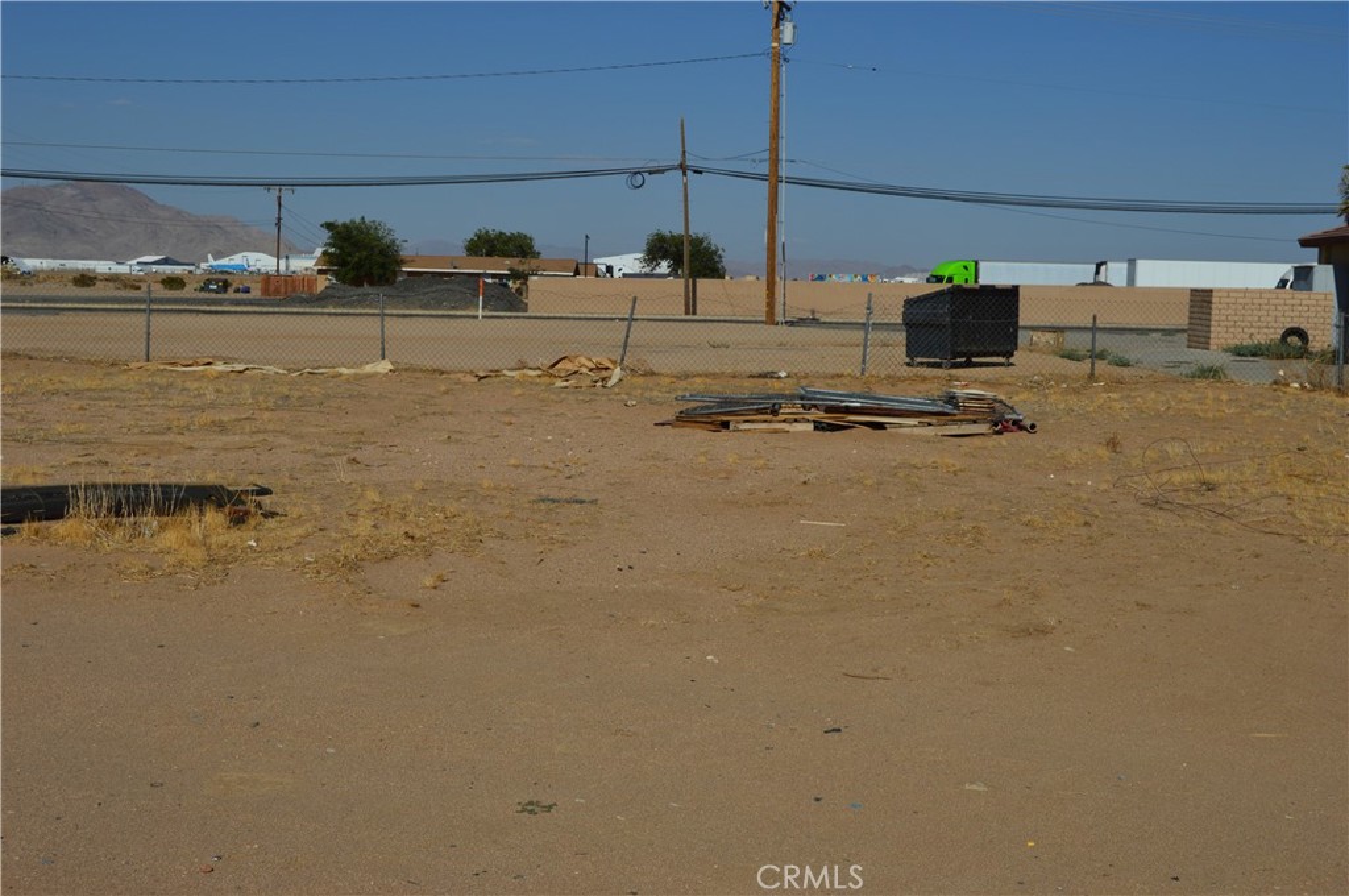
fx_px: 1796
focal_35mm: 48
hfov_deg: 41.2
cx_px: 674
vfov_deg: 28.0
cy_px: 448
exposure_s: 1/500
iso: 100
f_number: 11
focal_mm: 32
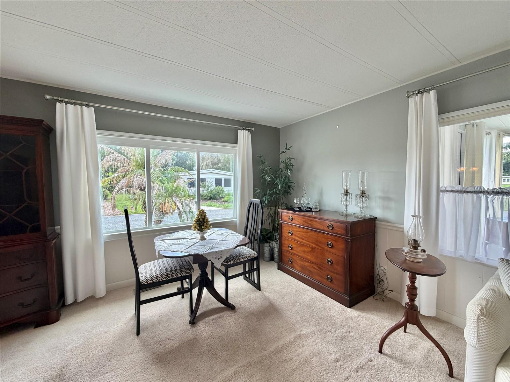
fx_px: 206
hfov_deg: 102.1
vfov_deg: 85.7
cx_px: 255
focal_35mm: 14
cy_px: 191
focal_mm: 2.22
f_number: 2.2
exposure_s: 1/120
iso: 80
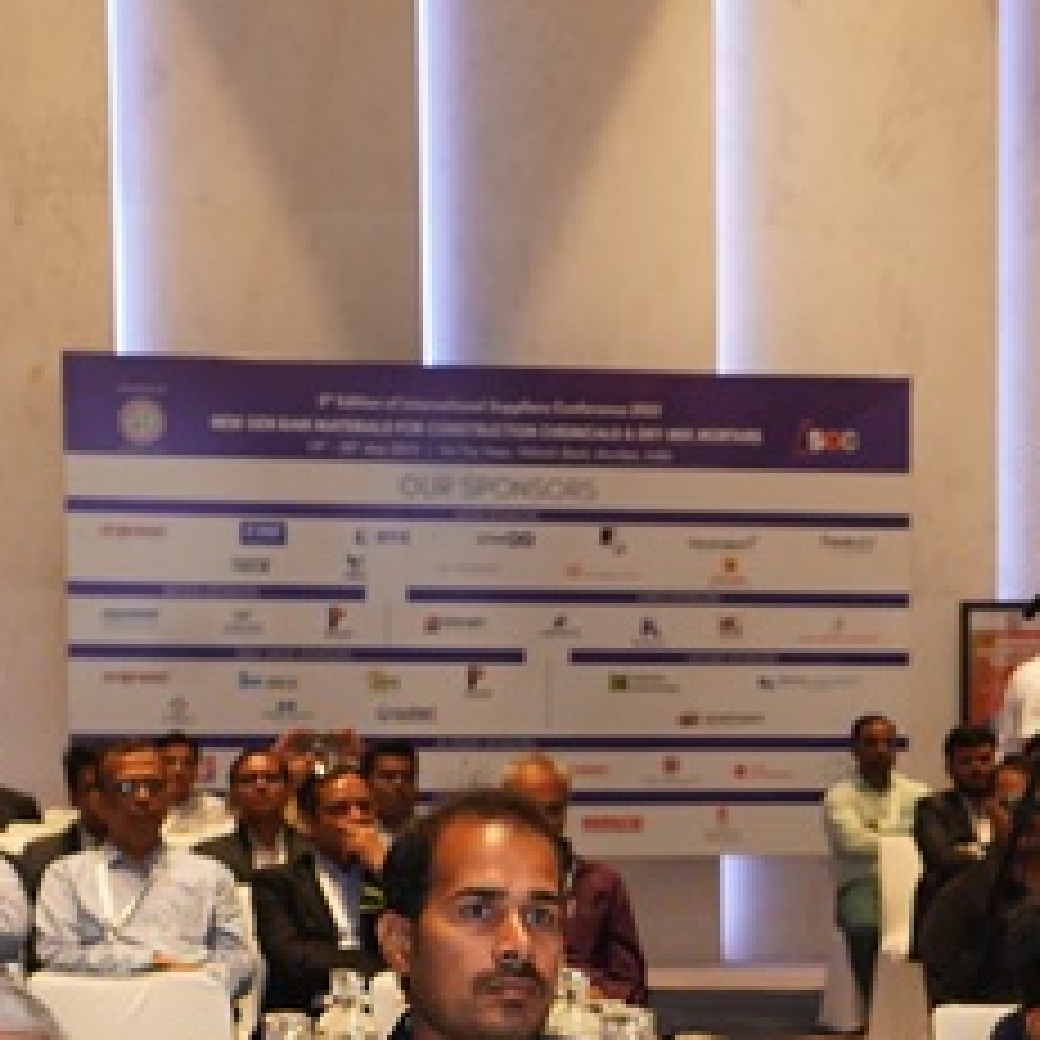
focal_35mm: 108
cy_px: 1166
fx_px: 3671
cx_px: 1078
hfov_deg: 15.8
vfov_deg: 15.7
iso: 1250
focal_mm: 37
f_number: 4.5
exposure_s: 1/160
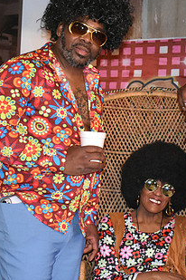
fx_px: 697
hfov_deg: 15.1
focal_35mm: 90
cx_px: 142
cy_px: 126
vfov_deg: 22.6
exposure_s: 1/60
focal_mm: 32
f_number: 4.5
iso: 6400
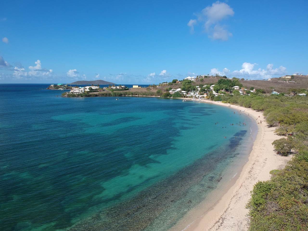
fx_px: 222
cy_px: 116
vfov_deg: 54.9
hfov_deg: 69.4
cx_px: 154
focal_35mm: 25
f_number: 2.6
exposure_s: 1/1250
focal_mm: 4.49
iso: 101
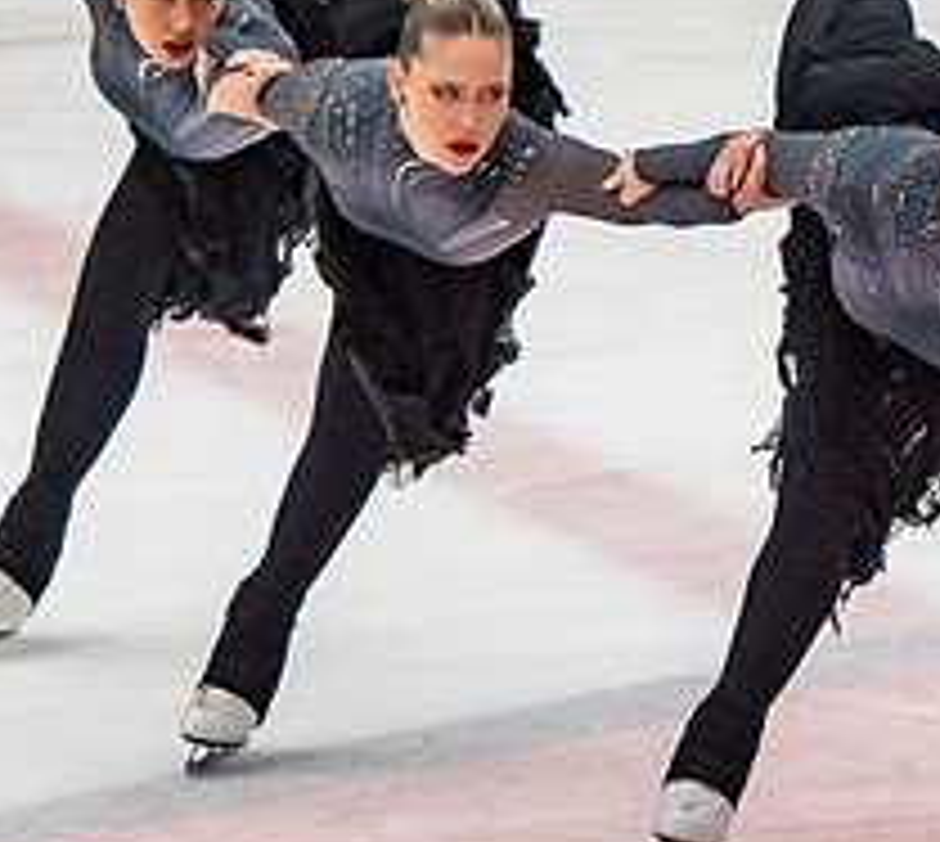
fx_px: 21163
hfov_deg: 2.5
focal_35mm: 726
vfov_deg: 2.3
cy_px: 333
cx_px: 686
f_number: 4
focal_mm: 125
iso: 900
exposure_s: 1/500
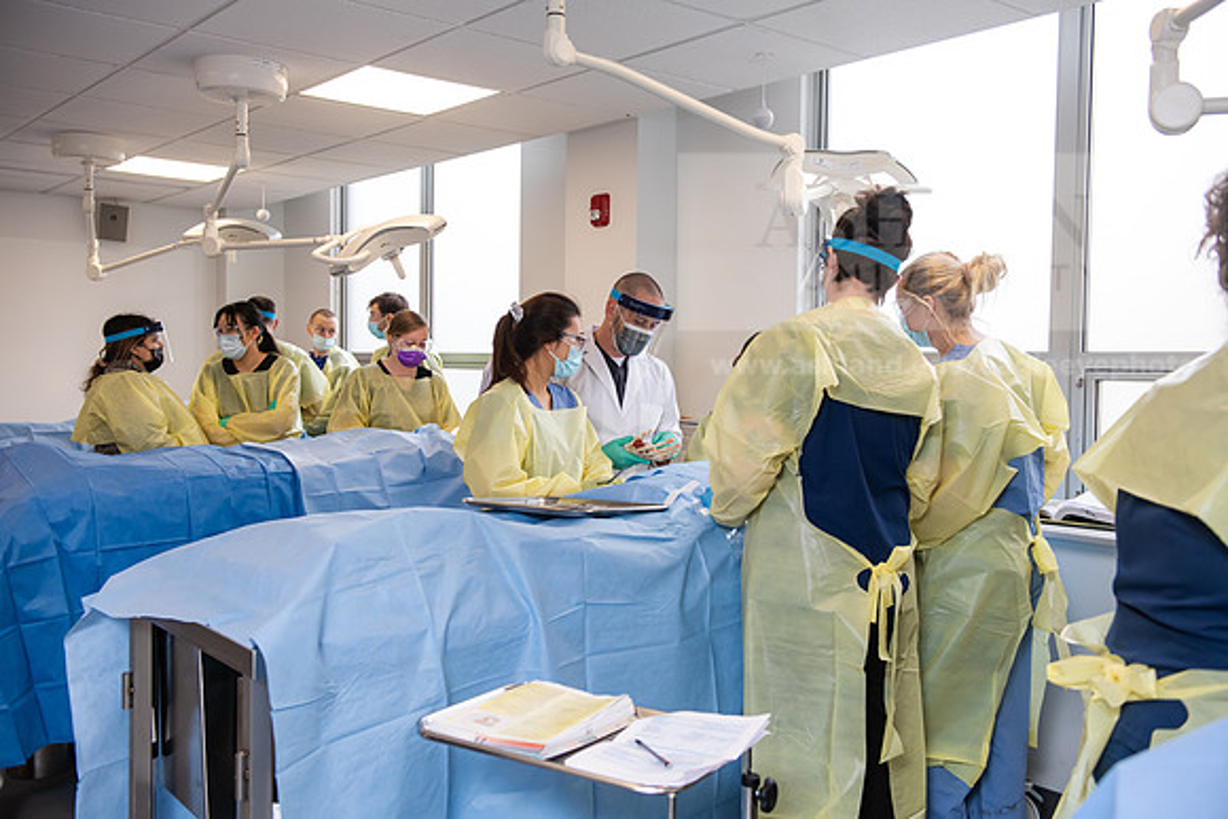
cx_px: 614
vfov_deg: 38.9
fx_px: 1160
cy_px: 410
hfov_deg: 55.8
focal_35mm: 34
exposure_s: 1/200
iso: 500
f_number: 4
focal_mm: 34
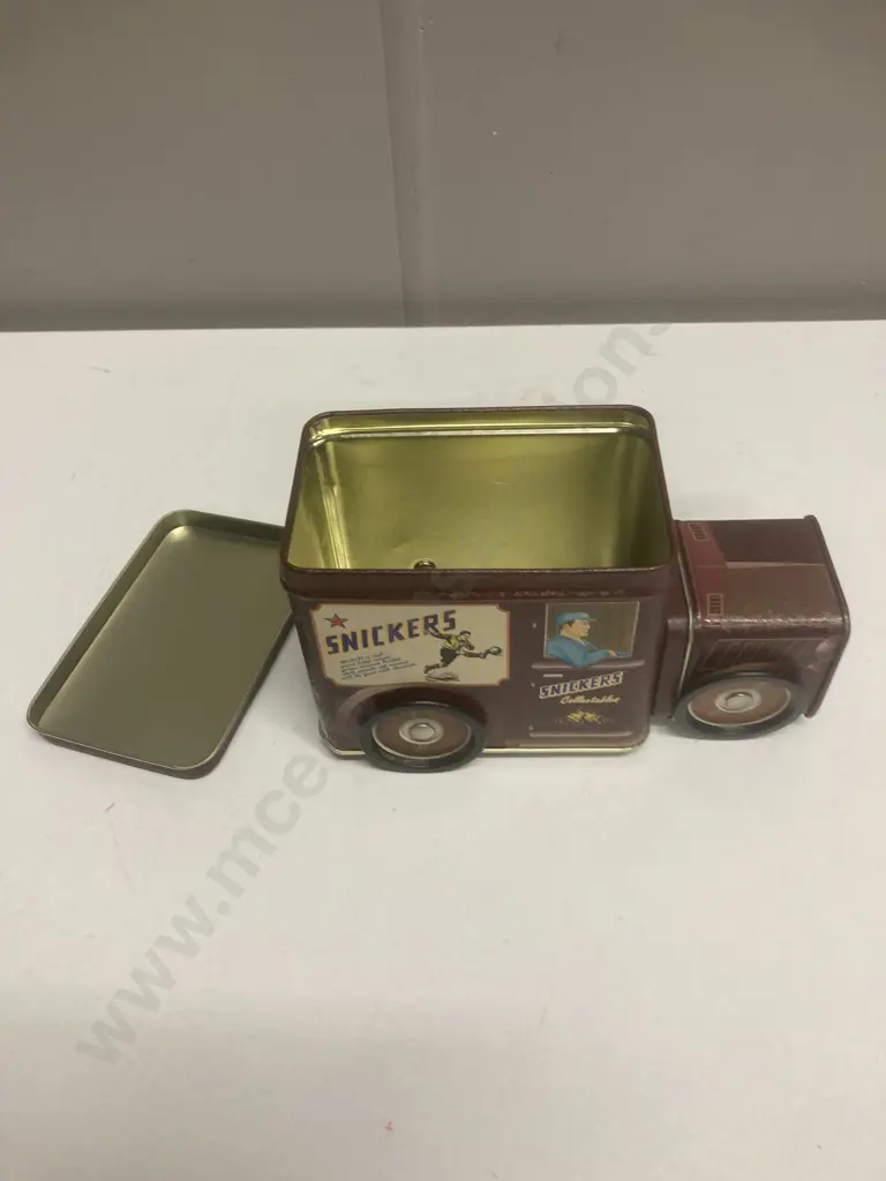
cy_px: 590
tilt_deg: -46.8
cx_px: 443
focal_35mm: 28
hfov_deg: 49.7
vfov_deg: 63.4
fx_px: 956
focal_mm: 3.99
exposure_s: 1/50
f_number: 1.8
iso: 50
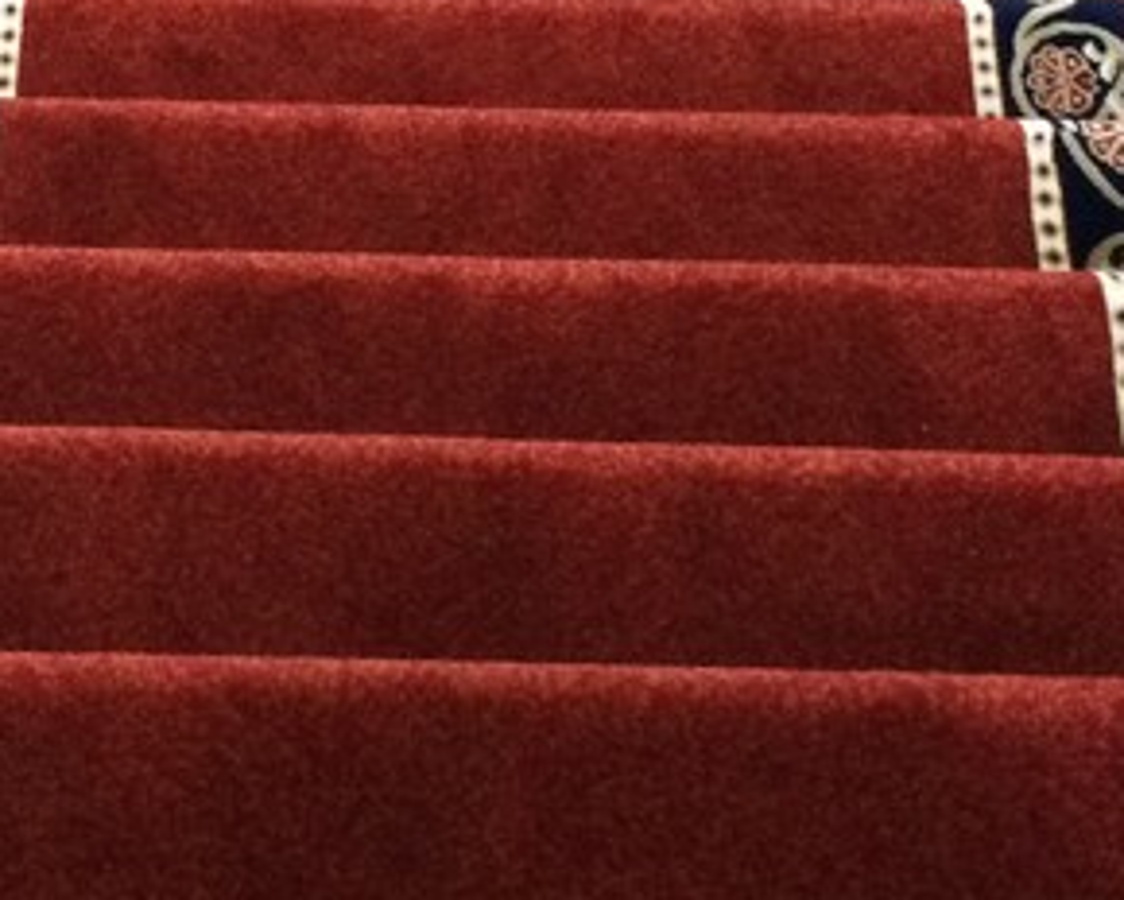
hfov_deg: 18.9
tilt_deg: -57.1
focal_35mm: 100
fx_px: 3327
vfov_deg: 15.2
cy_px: 62
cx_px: 178
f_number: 2.2
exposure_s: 1/17
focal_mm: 4.15
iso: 320
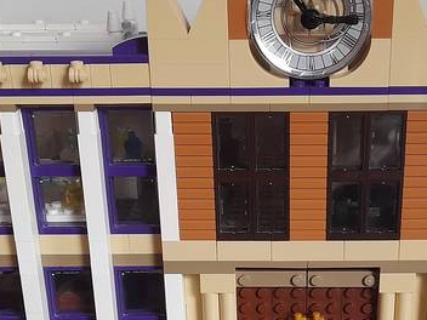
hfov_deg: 30.1
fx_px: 789
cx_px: 277
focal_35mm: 64
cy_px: 236
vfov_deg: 22.7
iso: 250
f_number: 2
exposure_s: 1/33
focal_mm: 4.6
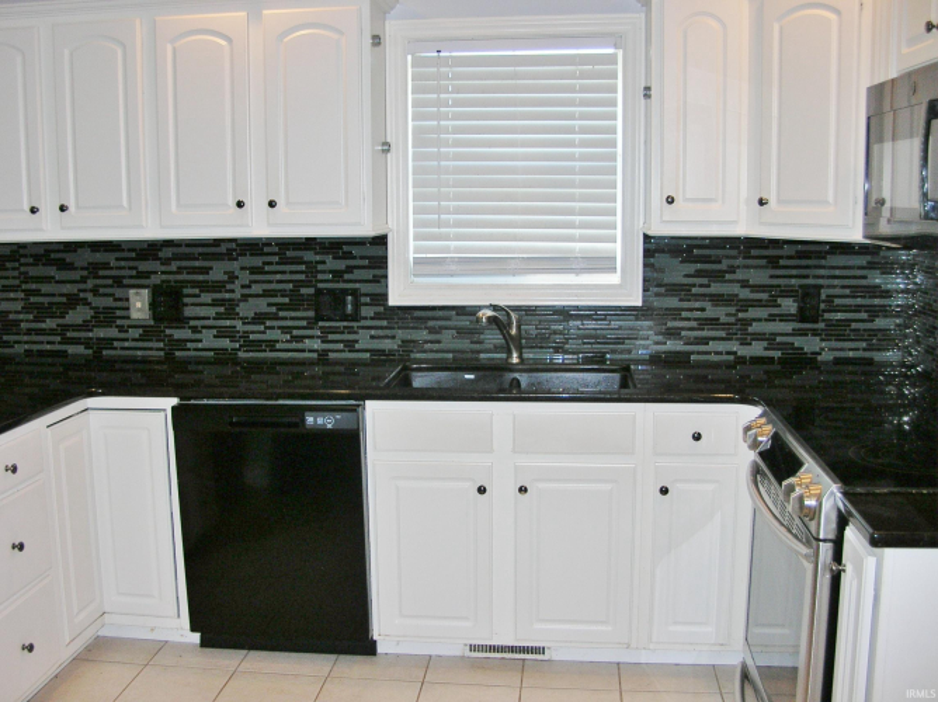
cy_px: 351
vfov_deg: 39.6
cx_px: 469
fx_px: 975
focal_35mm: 36
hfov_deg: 51.4
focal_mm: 6
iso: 50
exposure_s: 1/60.1
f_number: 2.7
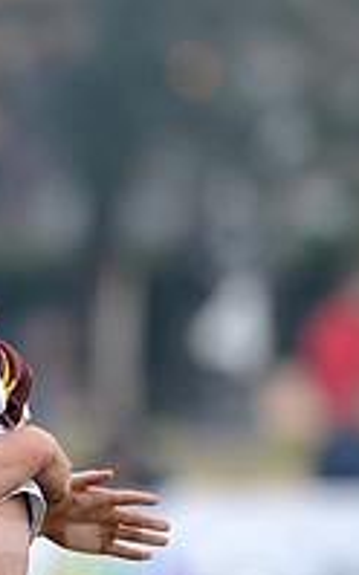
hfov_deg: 1.0
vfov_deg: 1.7
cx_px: -431
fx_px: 19610
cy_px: 553
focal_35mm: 1250
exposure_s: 1/1000
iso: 800
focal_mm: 420
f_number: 4
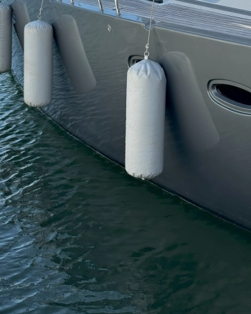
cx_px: 92
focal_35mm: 76
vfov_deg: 24.8
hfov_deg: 20.1
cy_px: 84
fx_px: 705
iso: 64
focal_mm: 6.76
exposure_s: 1/2045
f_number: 1.78
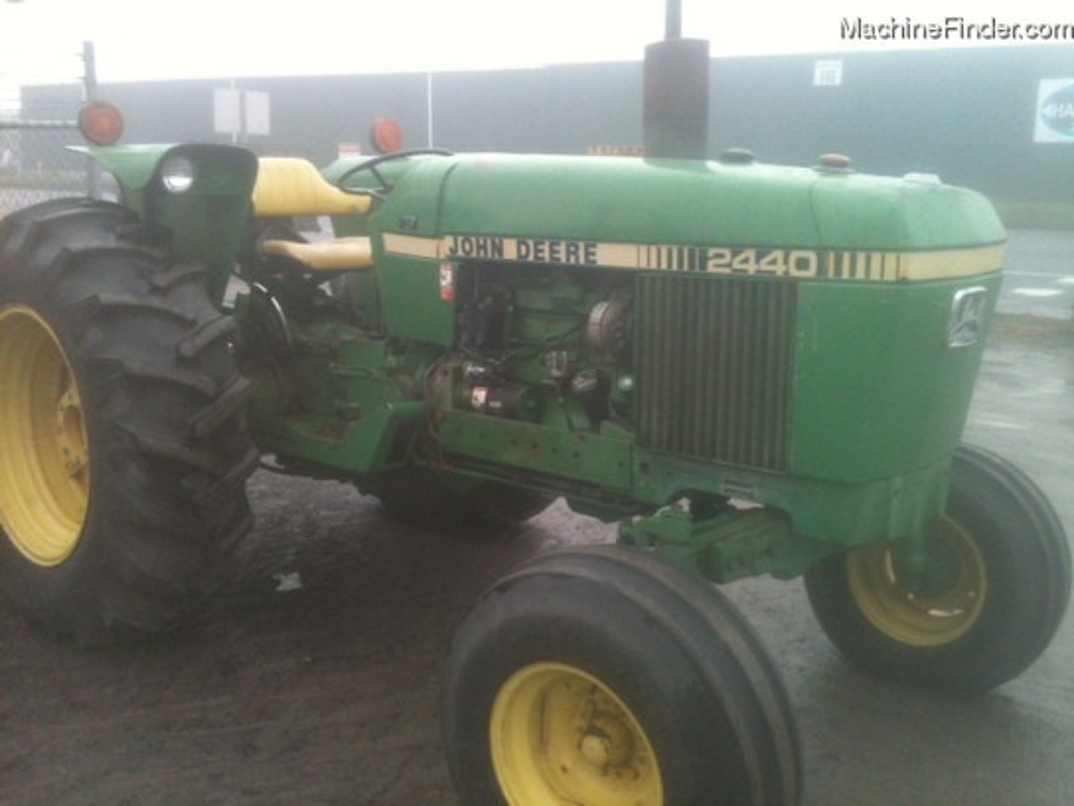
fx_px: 1086
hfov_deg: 52.6
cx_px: 537
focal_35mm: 35
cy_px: 403
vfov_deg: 40.7
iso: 100
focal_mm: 3.85
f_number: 2.8
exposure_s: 1/120
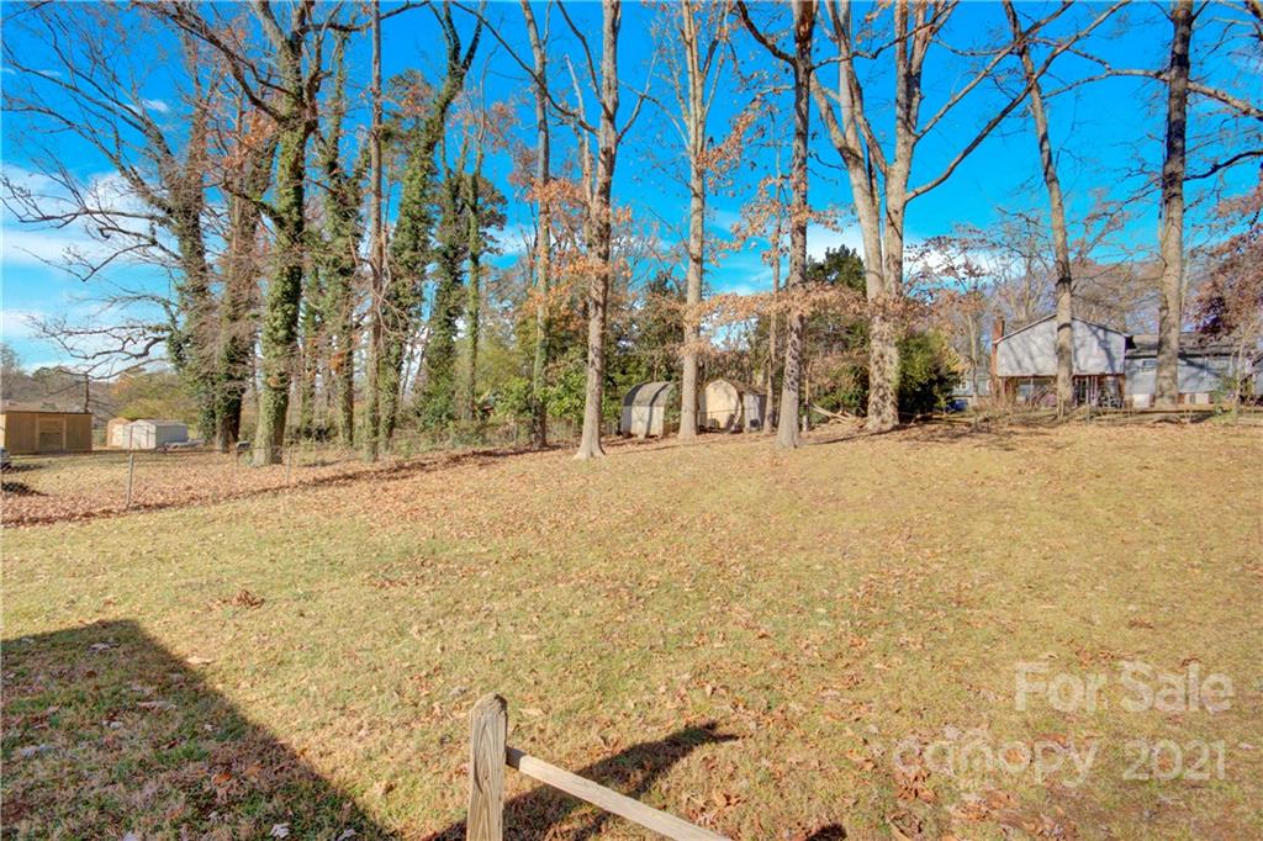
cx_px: 632
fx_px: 526
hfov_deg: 100.4
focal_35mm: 15
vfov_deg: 77.3
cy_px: 420
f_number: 8
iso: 640
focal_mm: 10
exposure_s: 1/1000
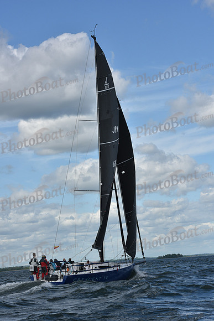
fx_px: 873
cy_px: 160
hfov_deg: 14.0
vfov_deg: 20.8
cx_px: 107
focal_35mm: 98
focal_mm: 98
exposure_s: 1/1000
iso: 320
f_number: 9
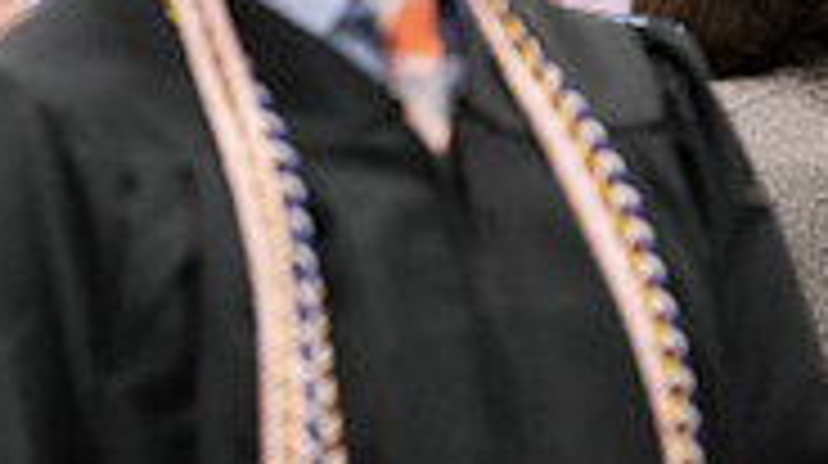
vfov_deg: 2.4
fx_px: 11228
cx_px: -450
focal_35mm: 512
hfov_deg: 4.2
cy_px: -151
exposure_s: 1/200
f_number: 3.2
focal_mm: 155
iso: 3200
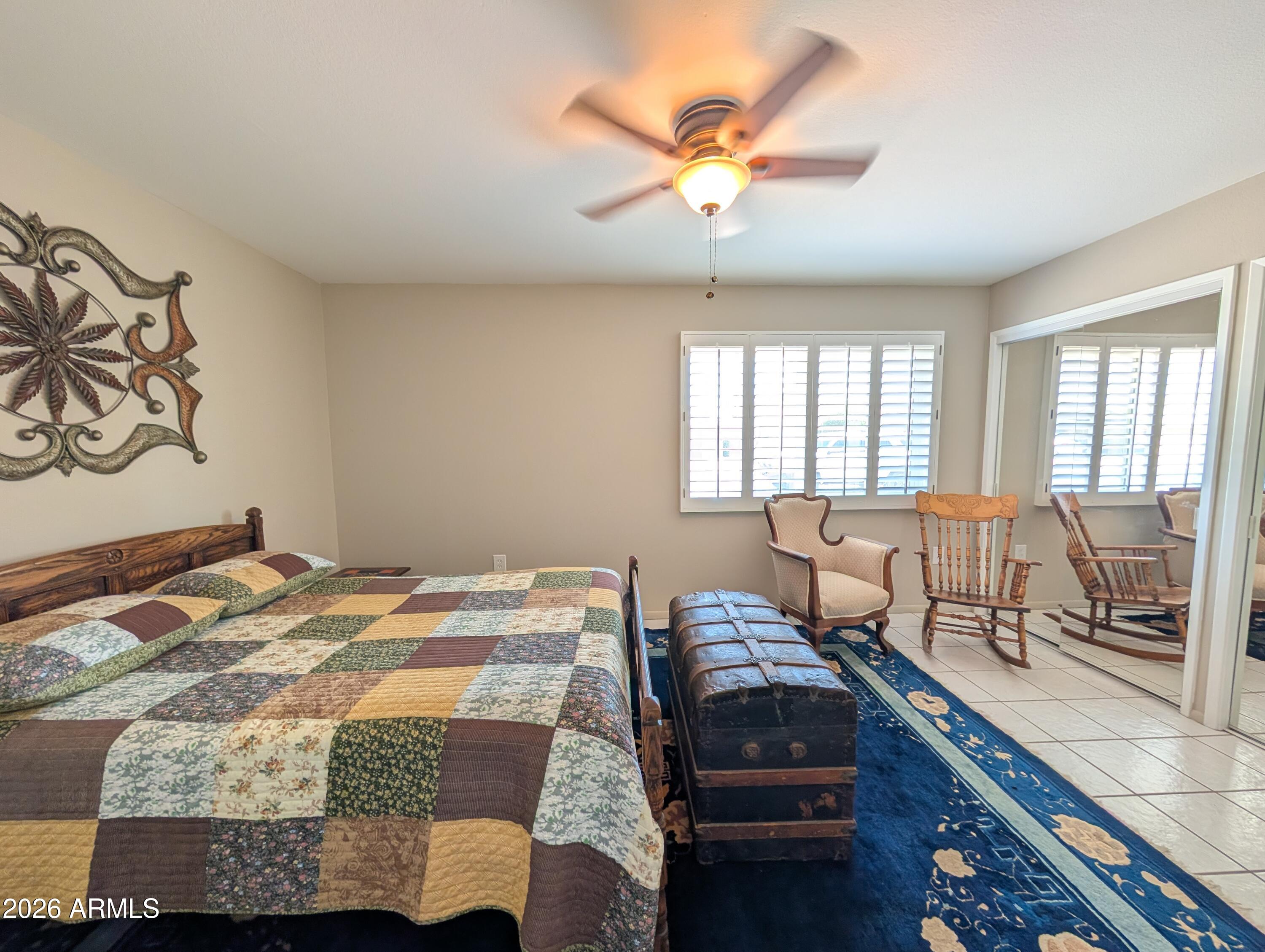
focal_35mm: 12
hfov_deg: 110.5
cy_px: 476
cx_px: 632
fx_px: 439
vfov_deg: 94.6
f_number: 1.7
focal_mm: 2.02
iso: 56
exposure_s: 1/60
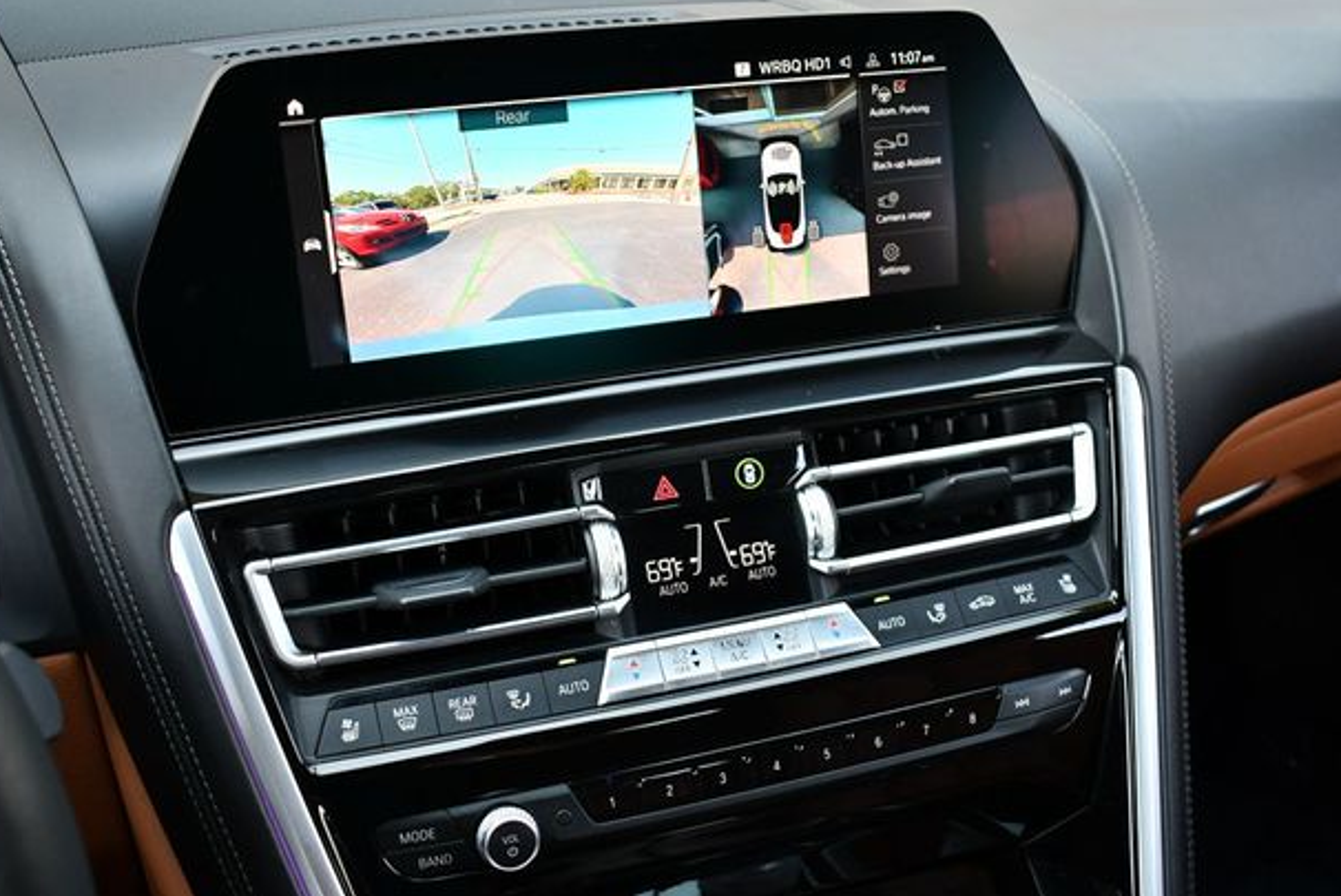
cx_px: 677
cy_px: 429
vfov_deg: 35.1
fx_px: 1416
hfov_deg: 50.7
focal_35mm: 38
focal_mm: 18
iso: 800
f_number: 3.5
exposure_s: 1/250
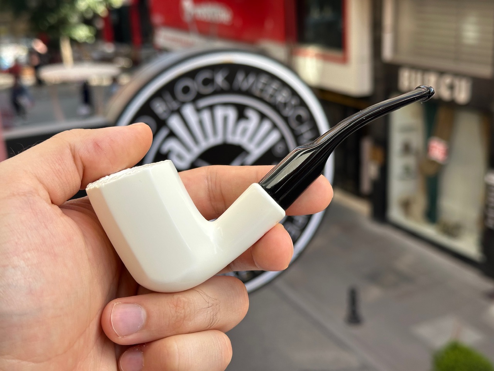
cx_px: 247
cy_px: 186
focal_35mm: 48
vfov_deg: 30.3
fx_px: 685
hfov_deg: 39.7
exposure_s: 1/751
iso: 64
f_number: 1.78
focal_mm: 6.86
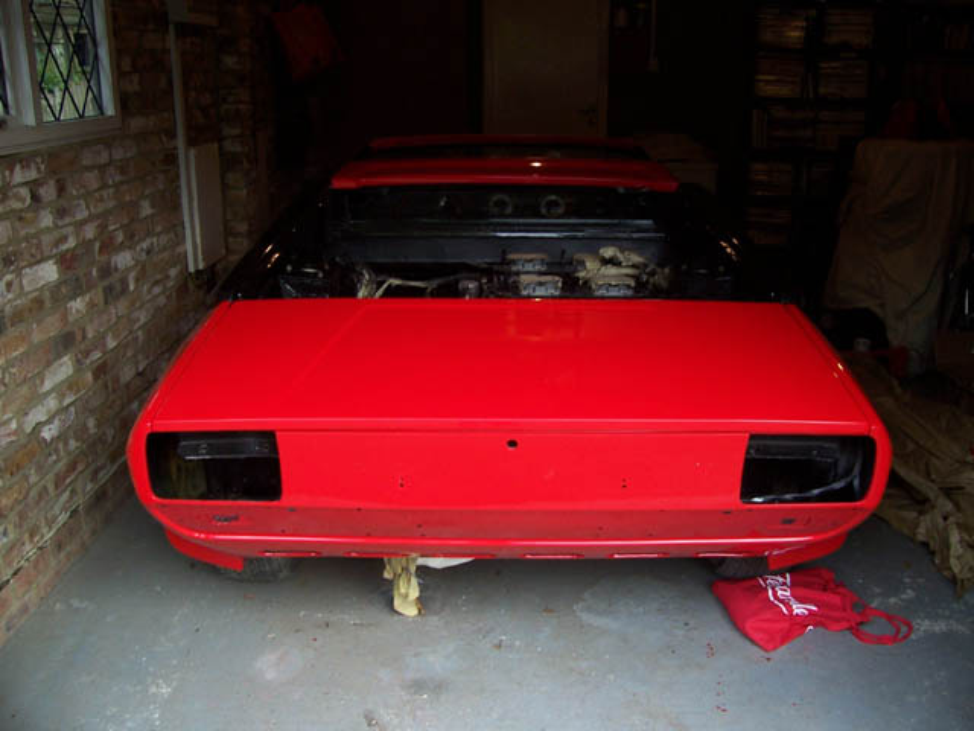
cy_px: 366
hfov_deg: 54.0
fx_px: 957
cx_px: 487
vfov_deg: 41.8
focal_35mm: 34
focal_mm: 5.6
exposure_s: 1/60
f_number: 2.7
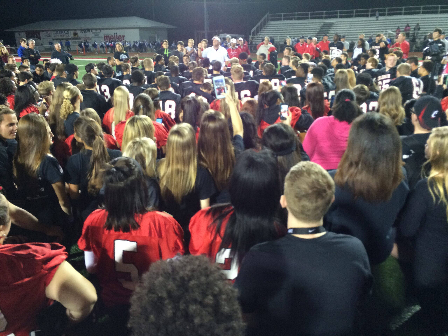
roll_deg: +0.0
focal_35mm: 29
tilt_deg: -19.3
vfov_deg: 48.2
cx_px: 224
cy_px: 168
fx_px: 375
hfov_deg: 61.7
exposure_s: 1/30
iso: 160
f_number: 2.2
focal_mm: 4.15
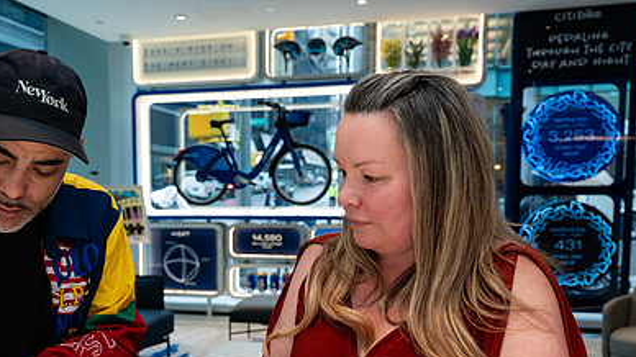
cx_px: 224
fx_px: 691
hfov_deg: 48.8
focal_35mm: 41
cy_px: 258
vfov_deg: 28.6
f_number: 4
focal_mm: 24
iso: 500
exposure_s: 1/160
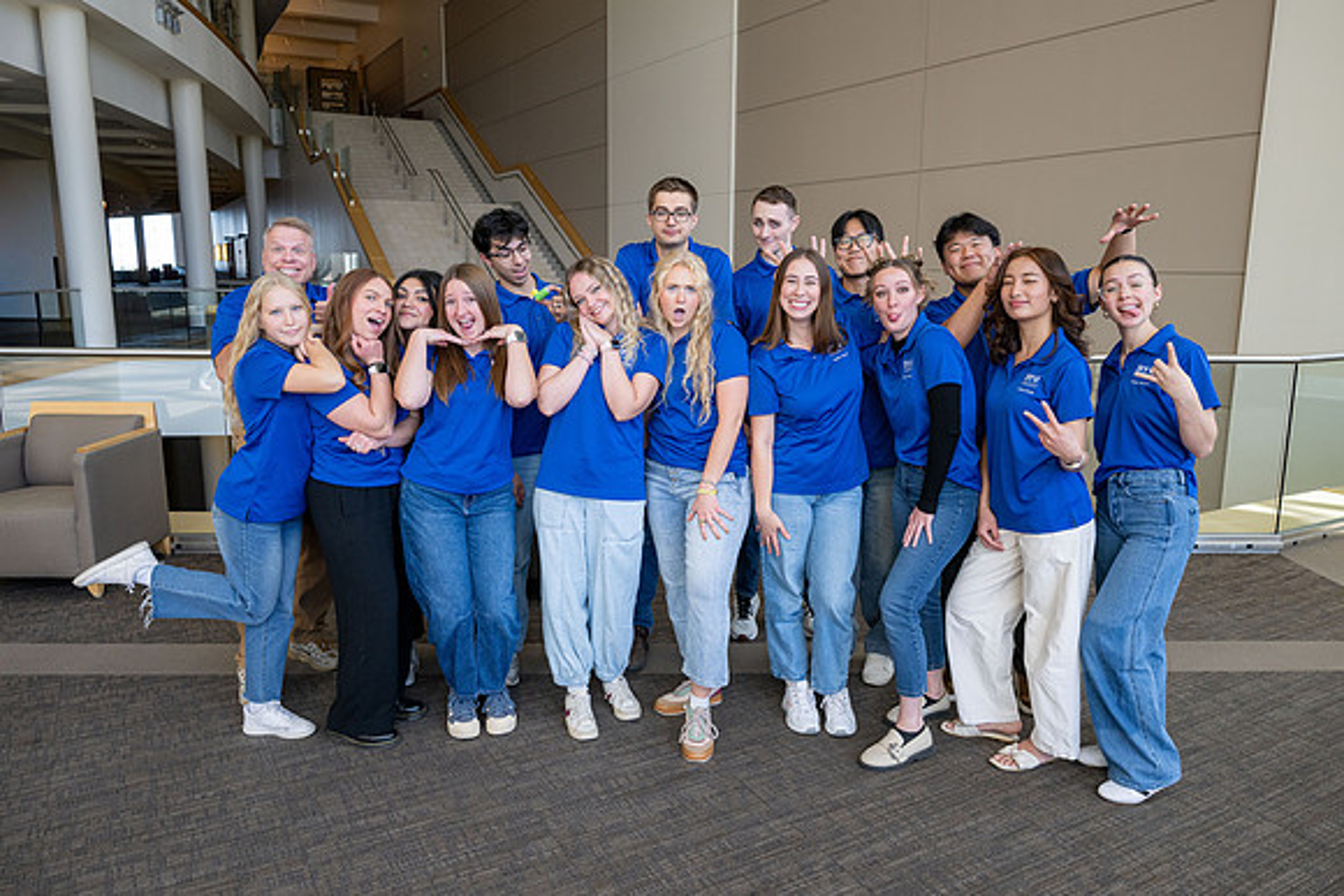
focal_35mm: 26
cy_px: 441
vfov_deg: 49.9
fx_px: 965
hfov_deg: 69.7
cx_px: 683
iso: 400
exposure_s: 1/250
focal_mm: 24.5
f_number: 5
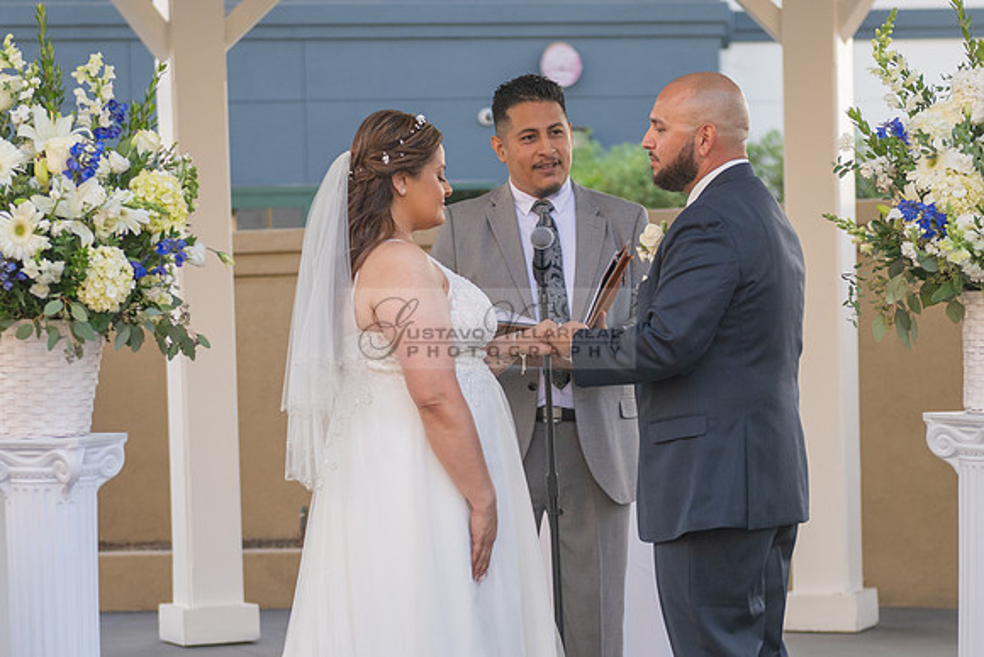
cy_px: 513
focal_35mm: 121
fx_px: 3295
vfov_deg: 11.3
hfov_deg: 17.0
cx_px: 419
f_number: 2.8
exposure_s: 1/800
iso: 400
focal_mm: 70
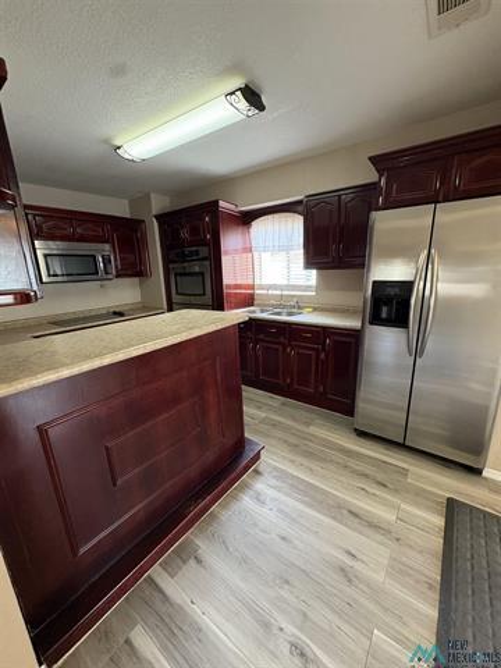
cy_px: 334
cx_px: 250
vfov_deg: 102.1
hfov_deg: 85.7
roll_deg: +0.7
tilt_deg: -11.3
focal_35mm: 14
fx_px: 270
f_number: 2.2
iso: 400
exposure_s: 1/60
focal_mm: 2.22
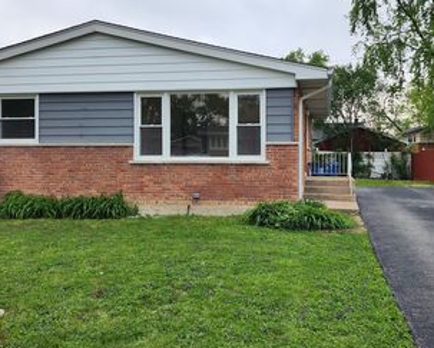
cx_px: 236
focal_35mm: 37
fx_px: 476
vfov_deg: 40.1
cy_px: 144
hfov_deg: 49.0
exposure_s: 1/224
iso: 12
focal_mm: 6.4
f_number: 1.8
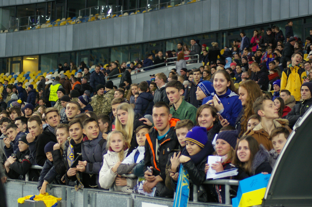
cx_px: 156
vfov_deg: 13.0
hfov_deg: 19.5
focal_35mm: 105
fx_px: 909
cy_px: 104
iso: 800
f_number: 4
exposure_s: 1/90
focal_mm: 70
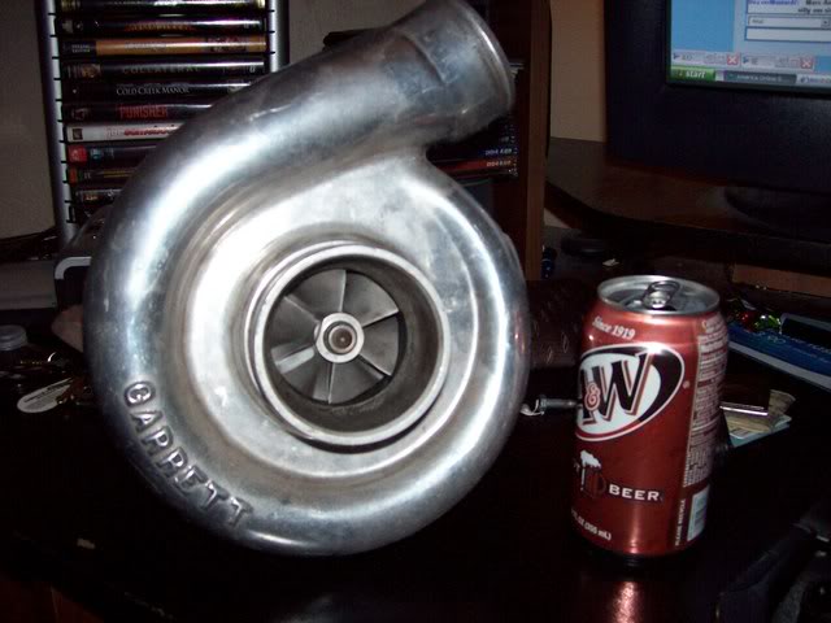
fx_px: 864
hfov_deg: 51.4
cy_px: 312
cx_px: 416
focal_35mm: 36
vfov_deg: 39.7
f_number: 2.7
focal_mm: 6
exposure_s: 1/64
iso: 140
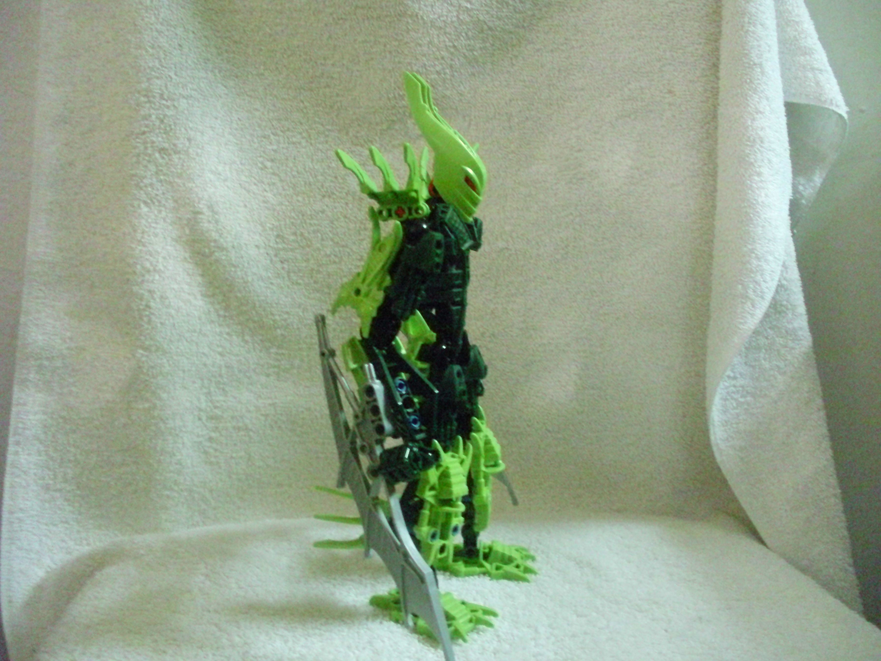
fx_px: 967
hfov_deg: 49.0
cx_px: 440
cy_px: 330
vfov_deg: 37.7
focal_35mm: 38
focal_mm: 6.3
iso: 1600
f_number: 3.1
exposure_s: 1/19
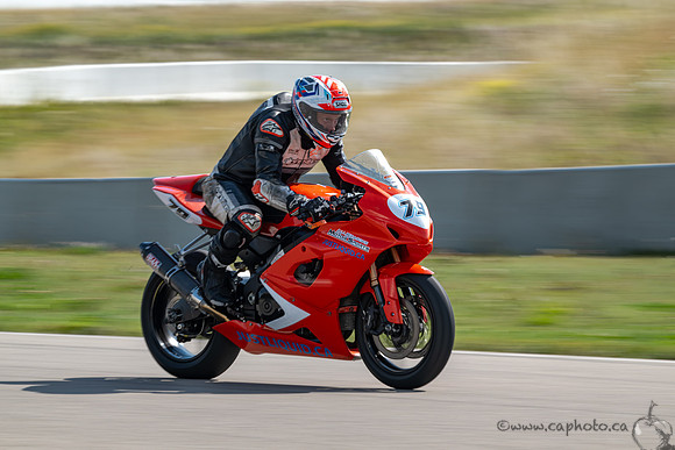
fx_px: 5626
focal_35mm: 300
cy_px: 225
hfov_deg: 6.9
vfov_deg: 4.6
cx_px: 338
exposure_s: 1/160
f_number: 16
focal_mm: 300
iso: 200
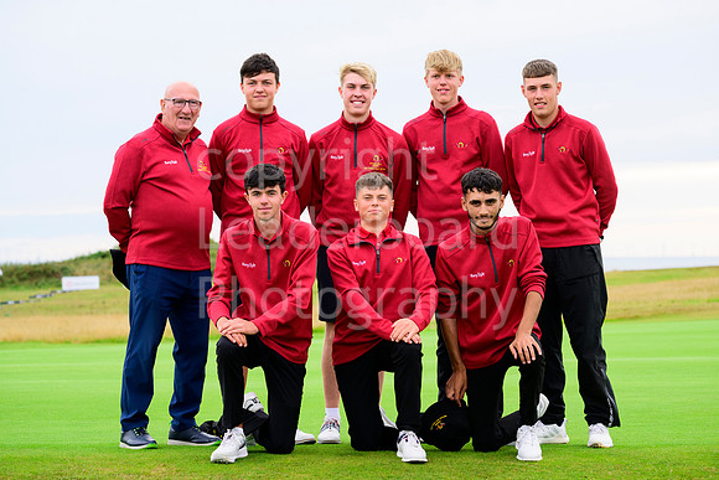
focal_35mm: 100
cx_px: 360
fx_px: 1998
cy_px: 240
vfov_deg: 13.7
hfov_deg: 20.4
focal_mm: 100
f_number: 5.6
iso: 1000
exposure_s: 1/800
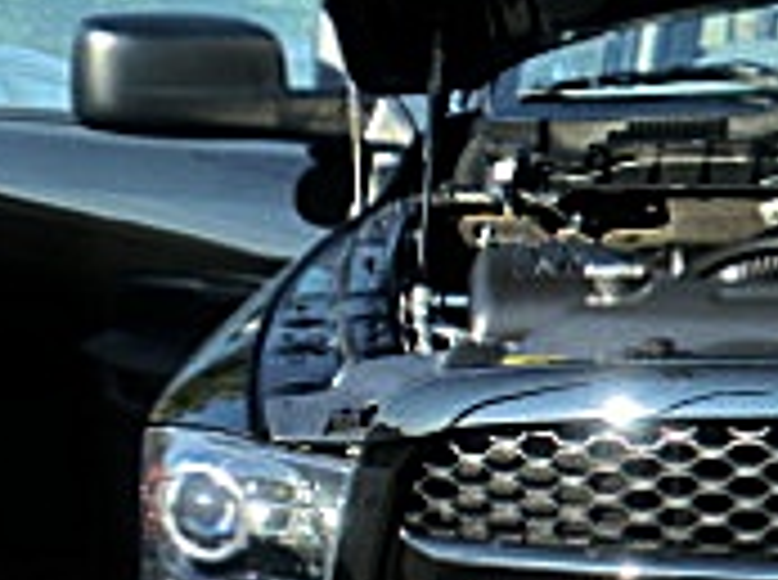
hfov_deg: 16.1
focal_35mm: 115
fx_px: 2579
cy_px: 400
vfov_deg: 12.8
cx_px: 1052
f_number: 2.8
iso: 64
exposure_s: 1/250
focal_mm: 5.58
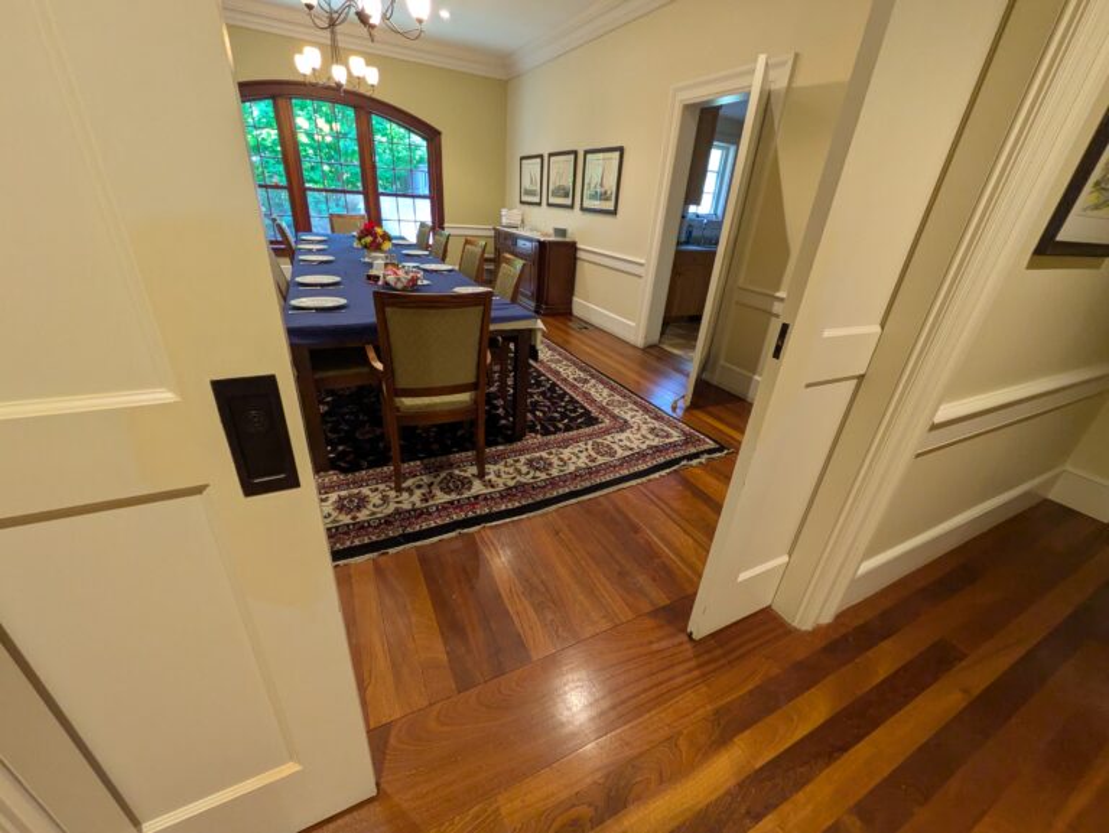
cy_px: 416
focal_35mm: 14
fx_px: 449
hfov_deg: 102.0
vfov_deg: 85.7
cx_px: 554
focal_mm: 1.83
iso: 315
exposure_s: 1/40
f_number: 2.2
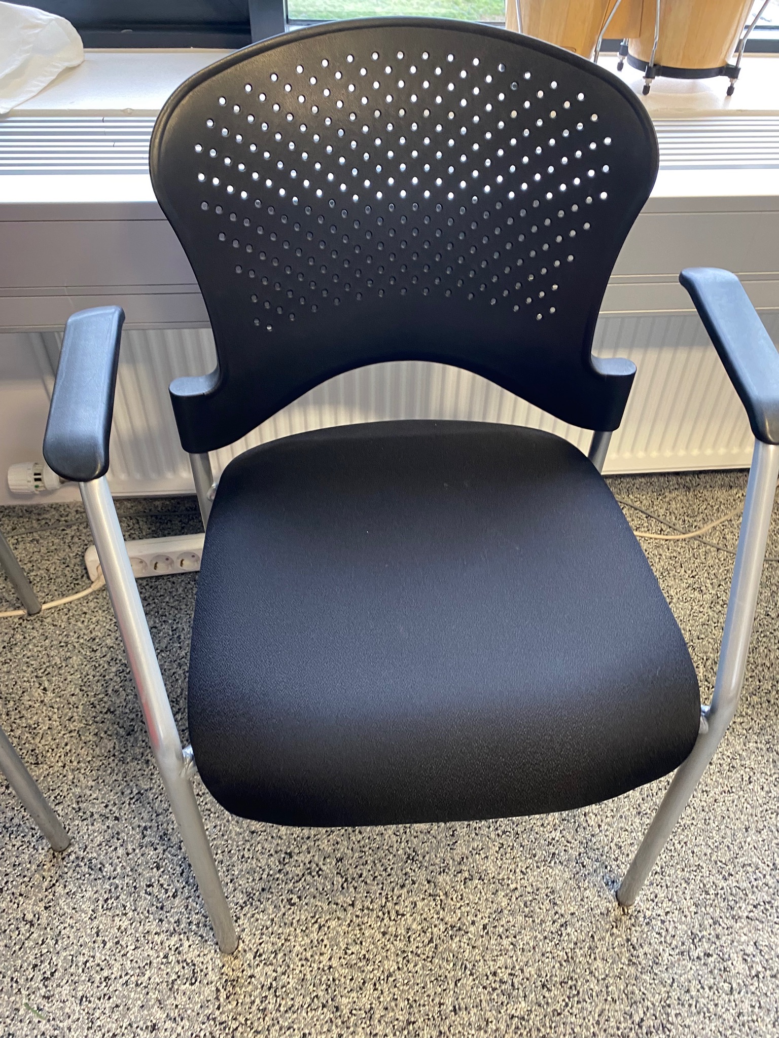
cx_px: 390
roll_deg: -2.1
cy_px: 519
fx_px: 780
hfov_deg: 53.1
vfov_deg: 67.3
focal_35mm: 26
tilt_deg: -43.3
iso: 250
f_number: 1.8
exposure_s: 1/60
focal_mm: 4.25
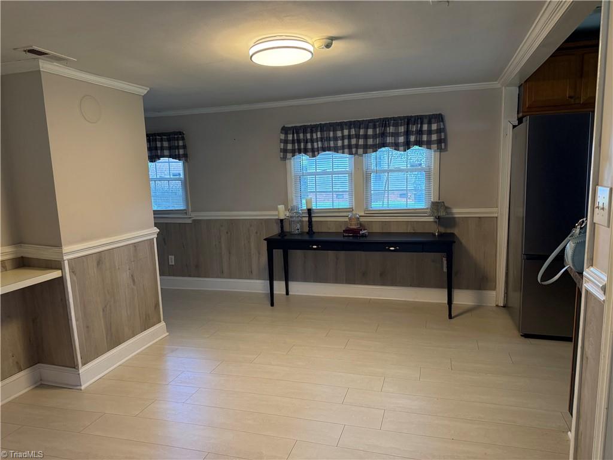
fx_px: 425
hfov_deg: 71.6
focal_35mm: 24
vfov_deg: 56.8
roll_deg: +0.9
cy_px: 230
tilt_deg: -7.9
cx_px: 306
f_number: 1.78
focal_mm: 6.76
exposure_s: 1/120
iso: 250
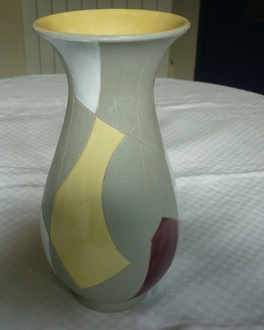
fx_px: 420
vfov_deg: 42.9
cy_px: 165
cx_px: 100
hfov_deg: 34.7
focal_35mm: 43
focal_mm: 5.5
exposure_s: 1/30
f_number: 2.8
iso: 200
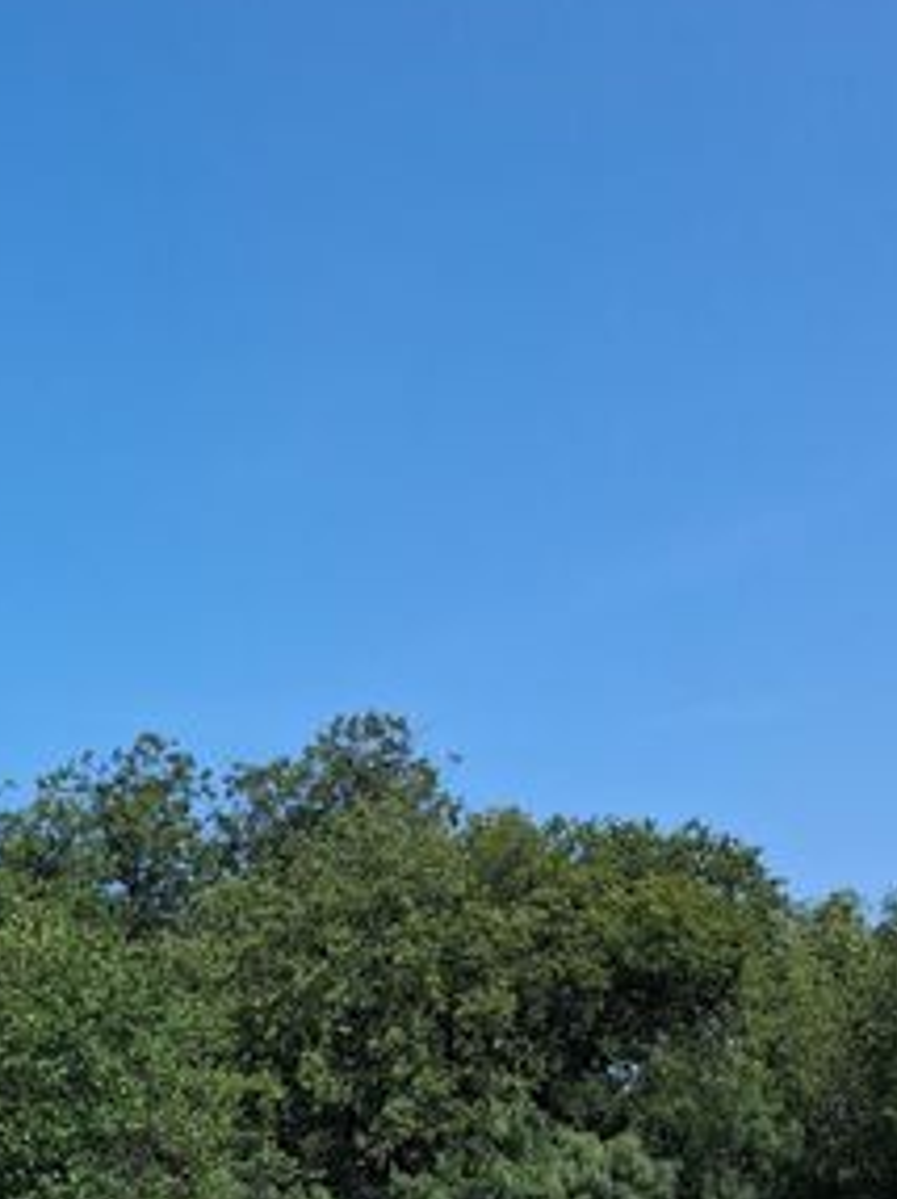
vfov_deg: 28.8
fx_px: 2180
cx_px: -92
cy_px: 1205
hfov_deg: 22.0
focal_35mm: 63
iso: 25
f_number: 1.8
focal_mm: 4
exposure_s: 1/620
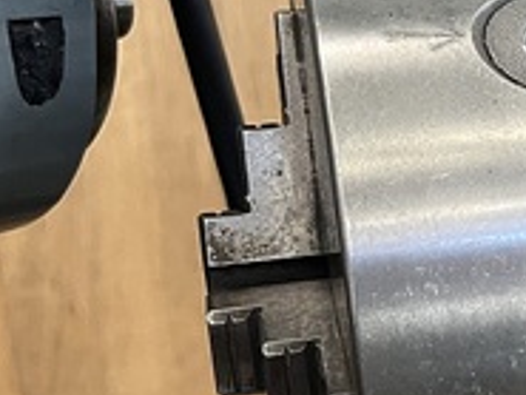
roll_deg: +1.3
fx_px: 1368
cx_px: 876
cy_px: 233
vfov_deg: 16.4
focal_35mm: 90
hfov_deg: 18.3
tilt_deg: -13.4
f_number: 1.6
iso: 125
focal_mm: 5.1
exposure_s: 1/79
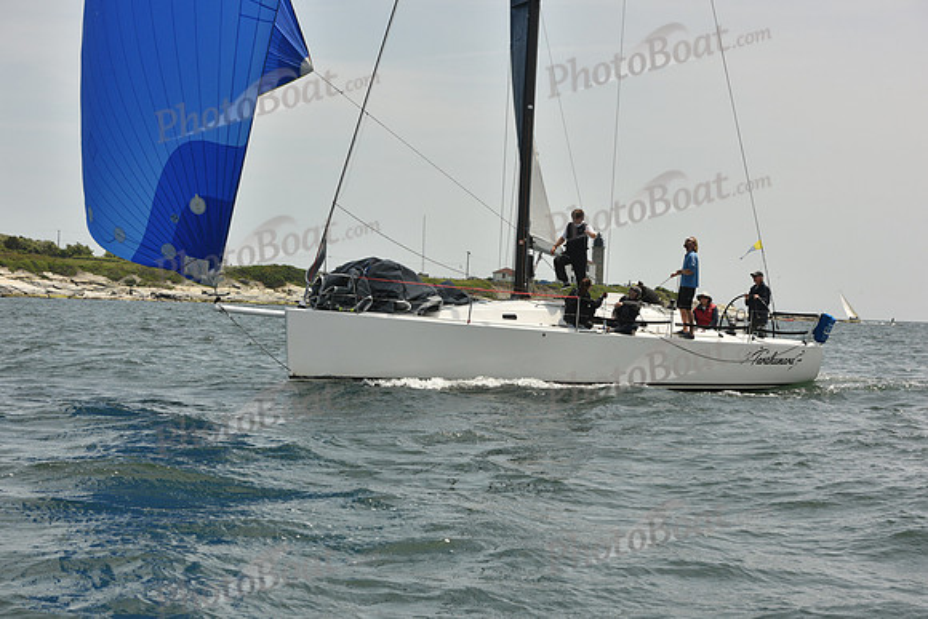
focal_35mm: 70
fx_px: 1805
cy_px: 310
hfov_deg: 28.8
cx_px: 464
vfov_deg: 19.5
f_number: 10
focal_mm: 70
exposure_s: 1/1600
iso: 400
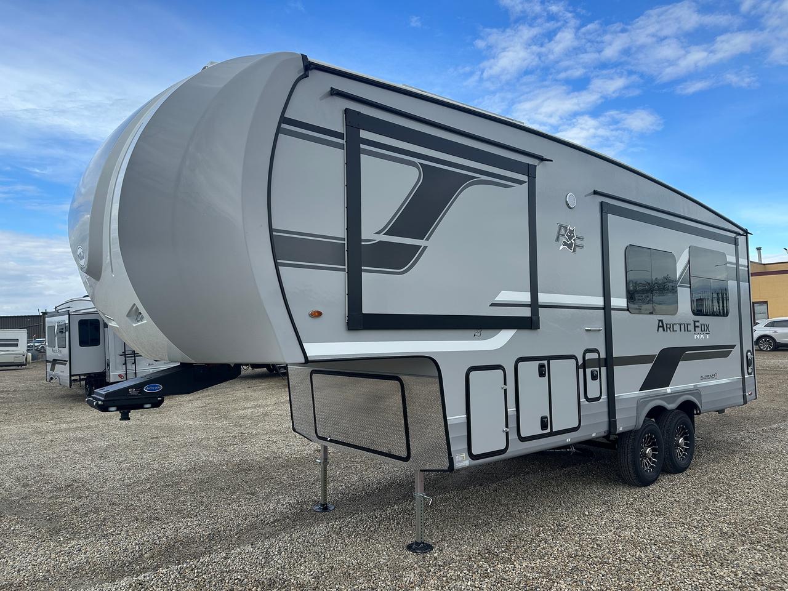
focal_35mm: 24
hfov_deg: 71.6
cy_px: 296
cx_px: 394
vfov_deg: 56.8
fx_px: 546
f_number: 1.78
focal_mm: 6.86
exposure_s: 1/1916
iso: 80
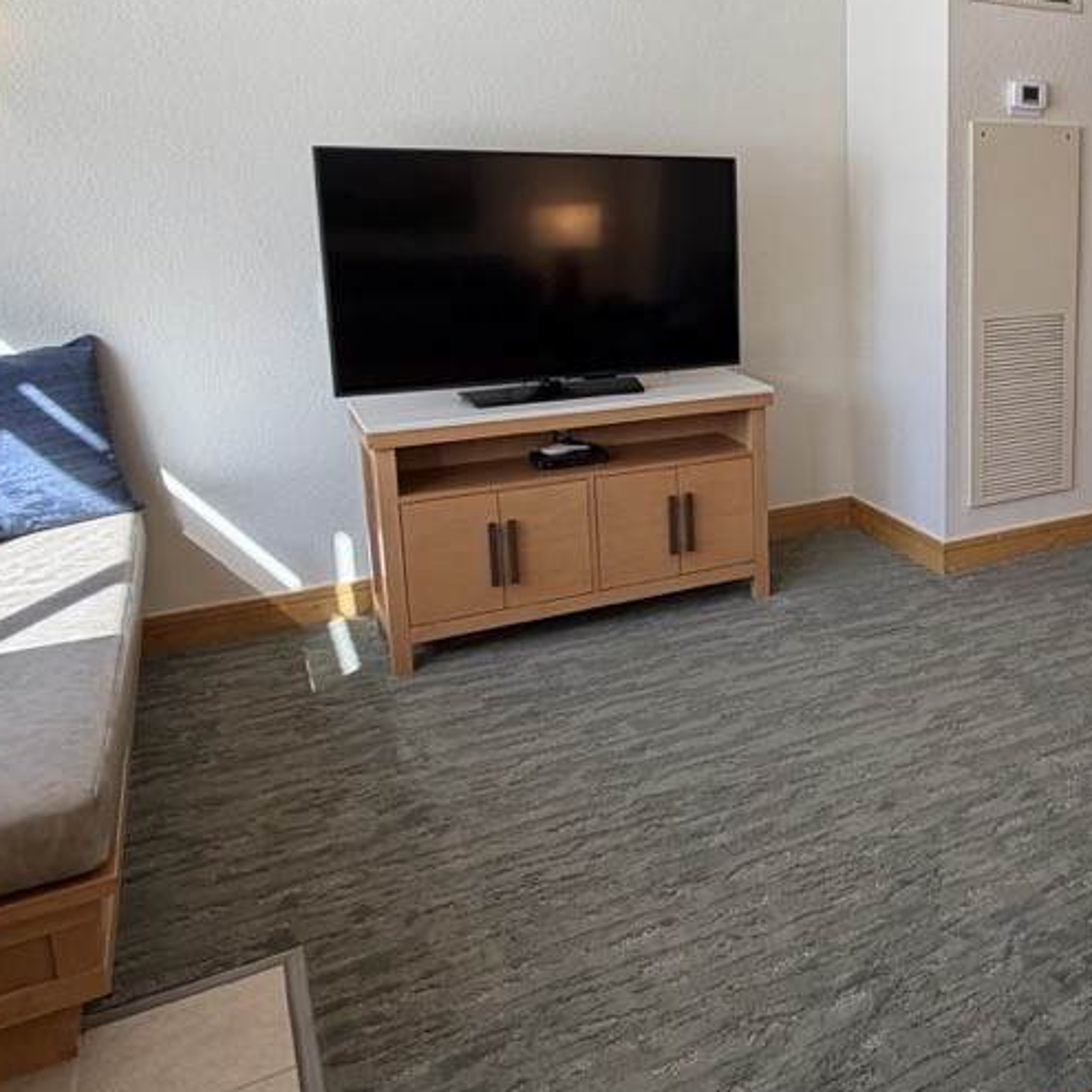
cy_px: 375
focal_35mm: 32
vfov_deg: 50.3
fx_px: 1142
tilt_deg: -9.3
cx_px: 997
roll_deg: -0.9
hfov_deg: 45.9
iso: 100
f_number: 2.2
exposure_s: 1/120
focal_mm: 2.22
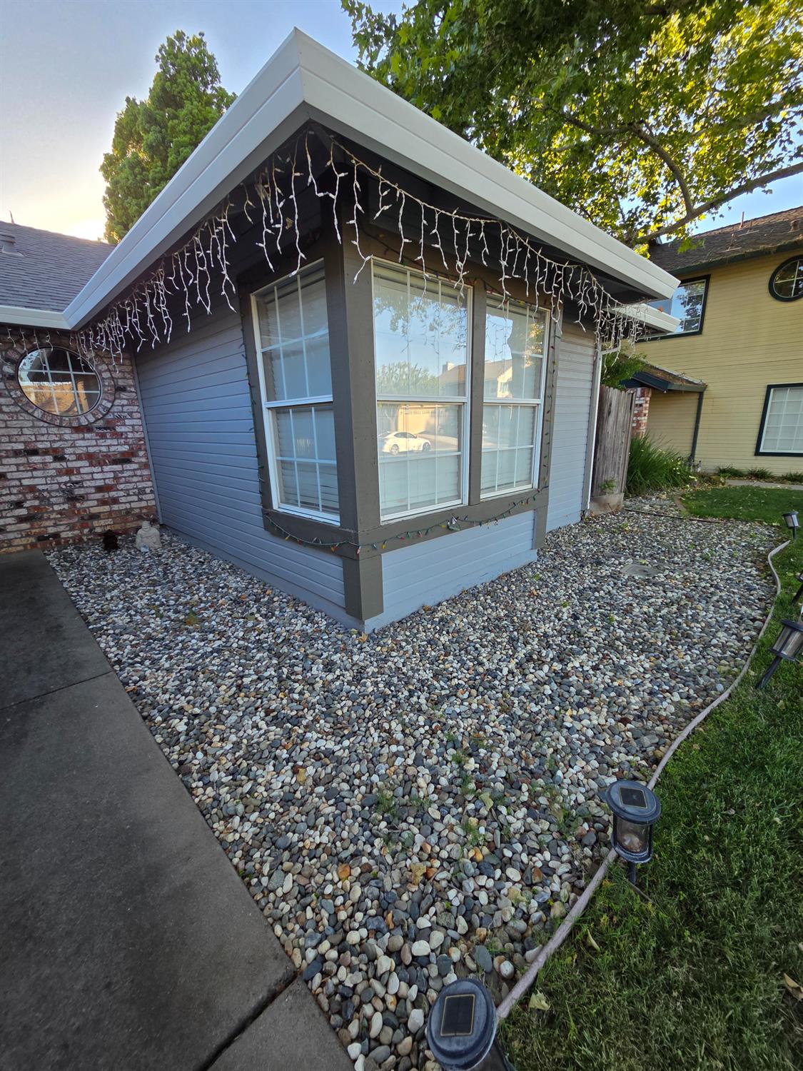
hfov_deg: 89.9
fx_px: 402
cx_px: 402
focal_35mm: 13
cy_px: 536
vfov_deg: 106.2
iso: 50
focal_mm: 2.2
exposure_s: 1/262
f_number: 2.2
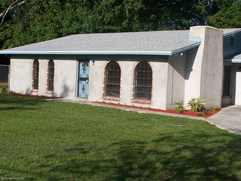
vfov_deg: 22.9
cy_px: 90
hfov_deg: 30.3
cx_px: 120
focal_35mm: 64
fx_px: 446
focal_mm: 10.7
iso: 80
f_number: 4.5
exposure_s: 1/640
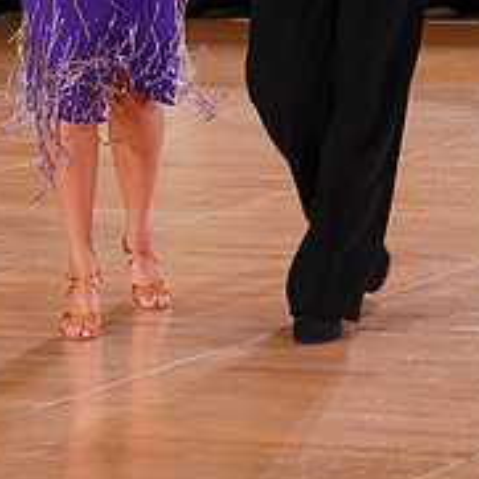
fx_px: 4477
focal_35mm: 286
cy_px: -167
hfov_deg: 6.1
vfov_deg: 6.1
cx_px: 179
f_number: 5.6
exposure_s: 1/160
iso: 1600
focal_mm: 105
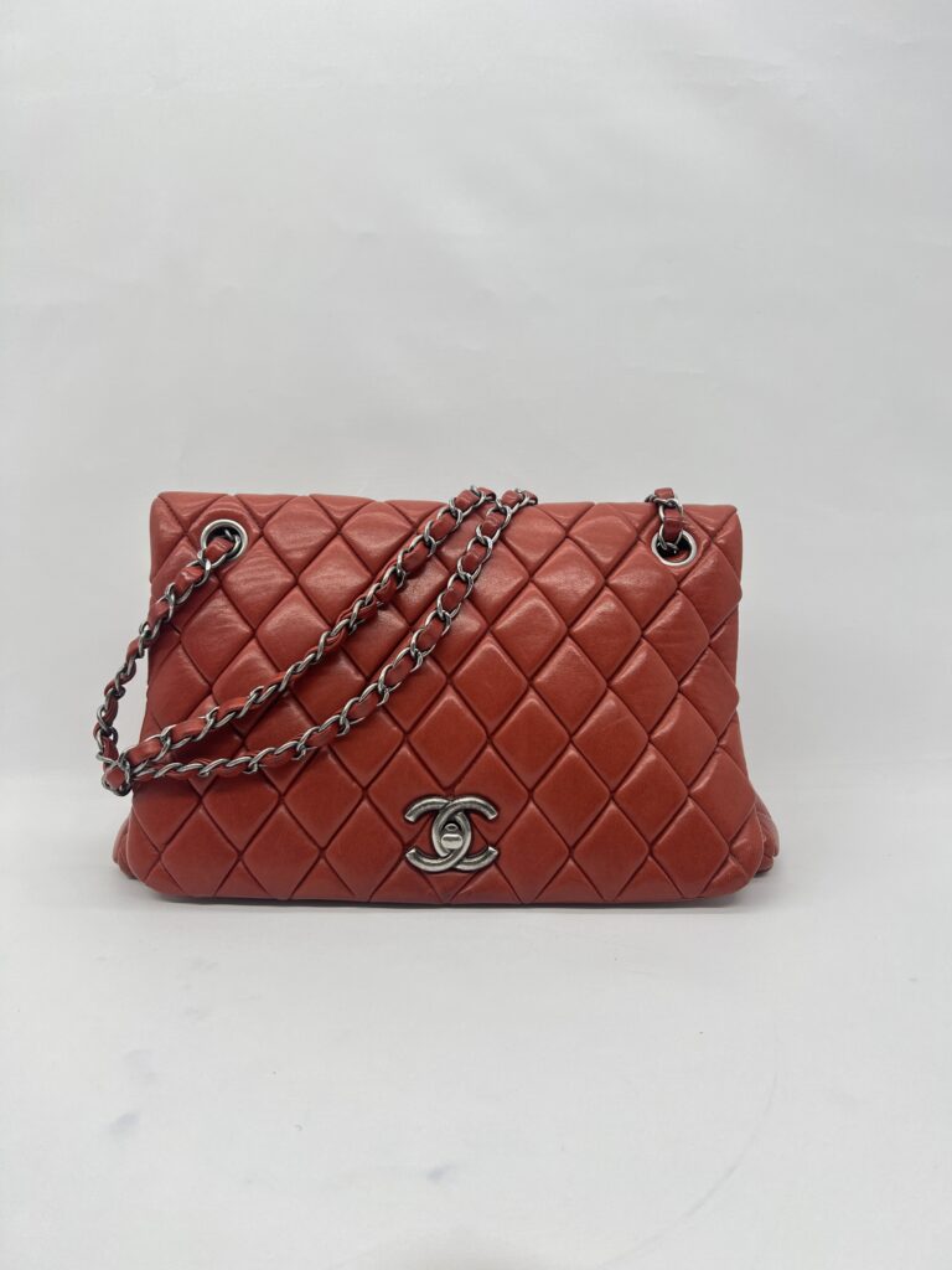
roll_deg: -0.3
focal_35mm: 26
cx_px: 476
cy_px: 635
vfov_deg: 67.3
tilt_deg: -10.2
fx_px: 953
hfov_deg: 53.1
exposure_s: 1/117
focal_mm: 5.7
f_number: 1.5
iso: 32
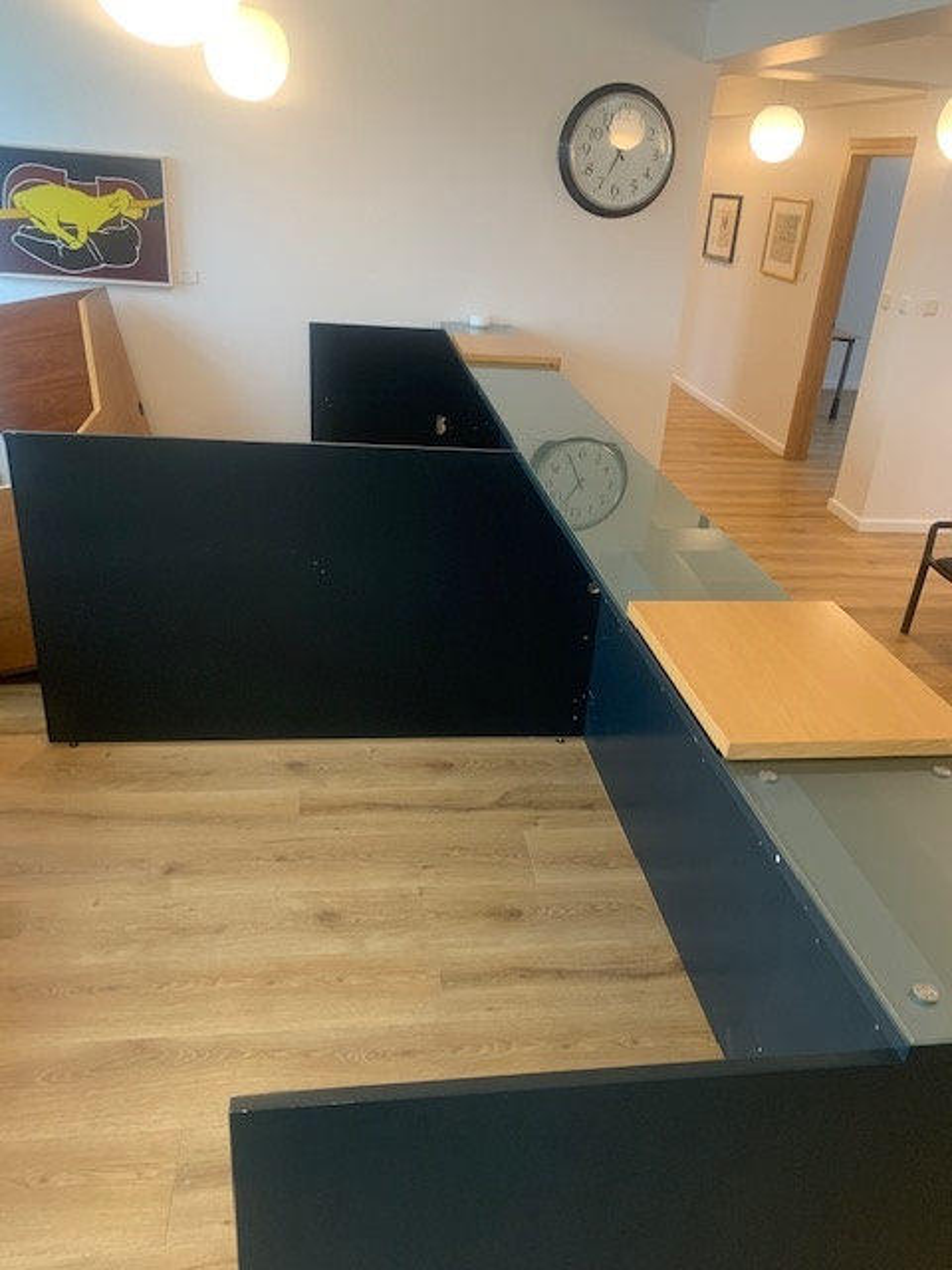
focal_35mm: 26
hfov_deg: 53.1
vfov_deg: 67.3
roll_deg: -3.8
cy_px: 635
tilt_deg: -25.4
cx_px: 476
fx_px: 953
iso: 250
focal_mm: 4.25
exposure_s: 1/60
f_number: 1.8
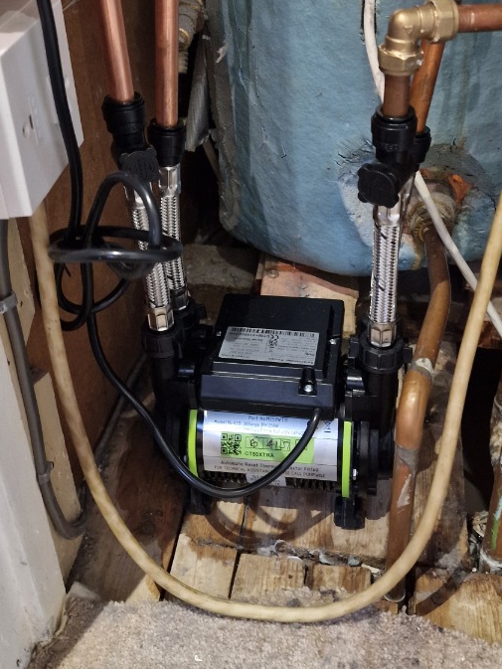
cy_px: 195
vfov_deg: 44.7
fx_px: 793
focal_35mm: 41
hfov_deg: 35.1
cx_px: 270
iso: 800
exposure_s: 1/24
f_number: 1.8
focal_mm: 6.4
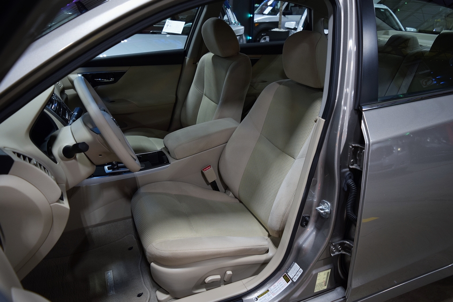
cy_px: 151
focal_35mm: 27
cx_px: 226
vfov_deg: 47.9
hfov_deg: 67.4
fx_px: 340
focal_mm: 18
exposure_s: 1/60
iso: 800
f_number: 3.5
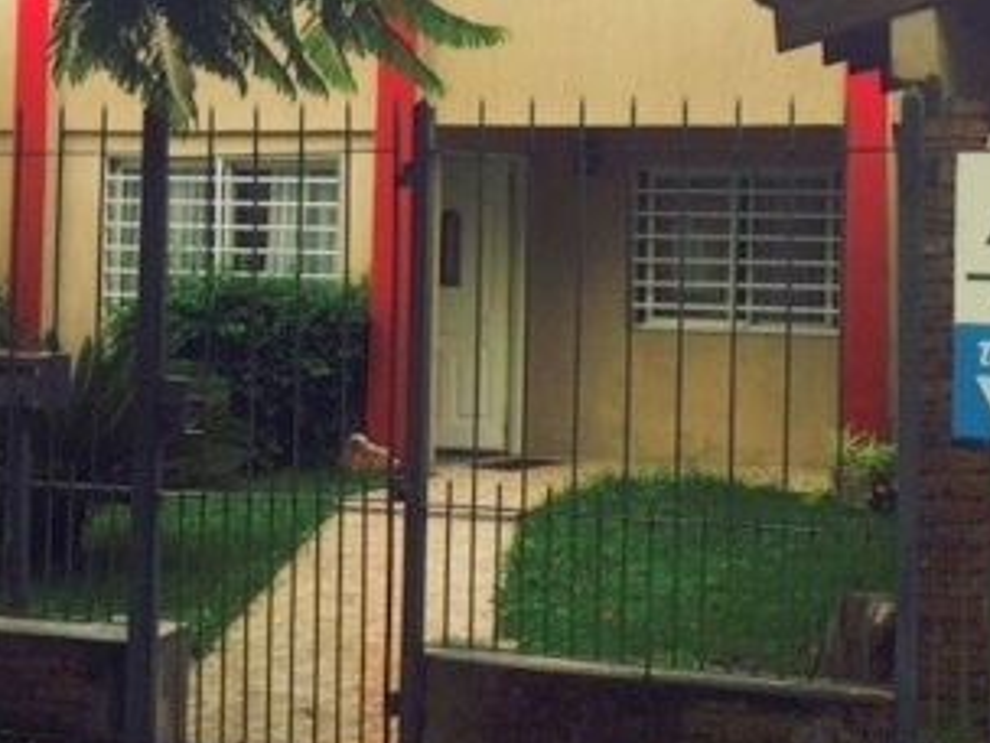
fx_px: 1745
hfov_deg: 31.4
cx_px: 664
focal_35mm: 61
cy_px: 205
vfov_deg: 23.8
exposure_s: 1/622
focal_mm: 4.15
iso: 32
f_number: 2.2
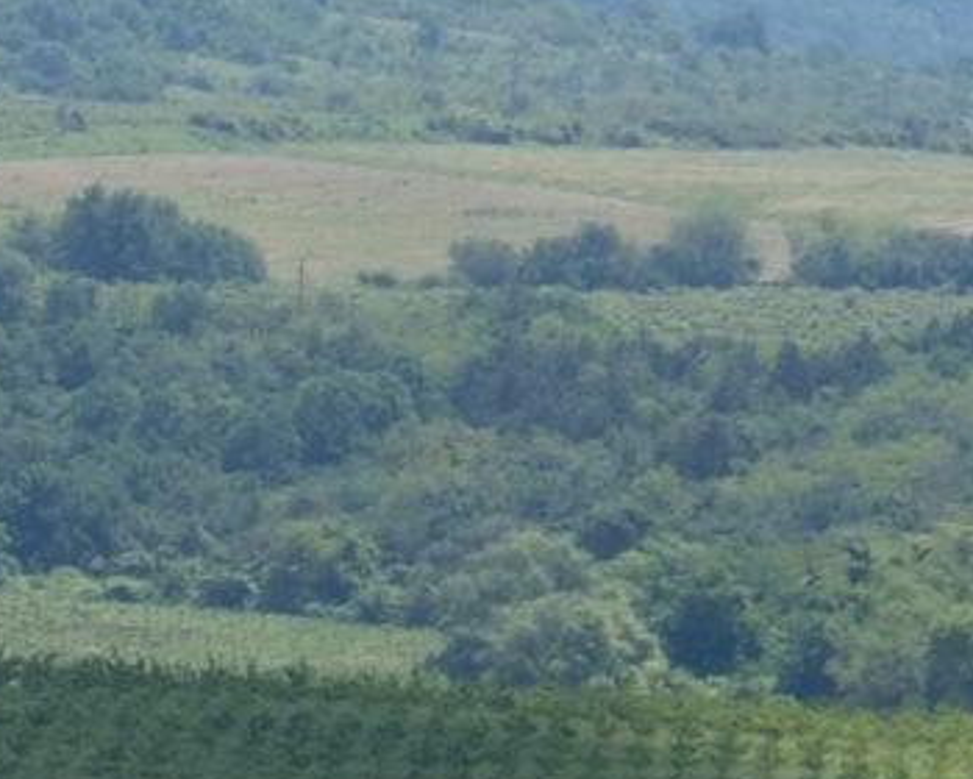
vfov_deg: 3.0
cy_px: -271
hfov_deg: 3.6
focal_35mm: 515
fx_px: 14830
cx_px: -2266
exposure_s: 1/200
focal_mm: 50
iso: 100
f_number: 7.1
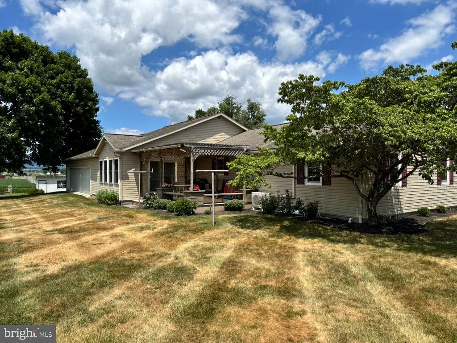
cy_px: 172
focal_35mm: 24
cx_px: 228
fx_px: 317
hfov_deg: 71.6
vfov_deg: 56.8
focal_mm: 6.76
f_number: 1.78
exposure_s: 1/5348
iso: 80
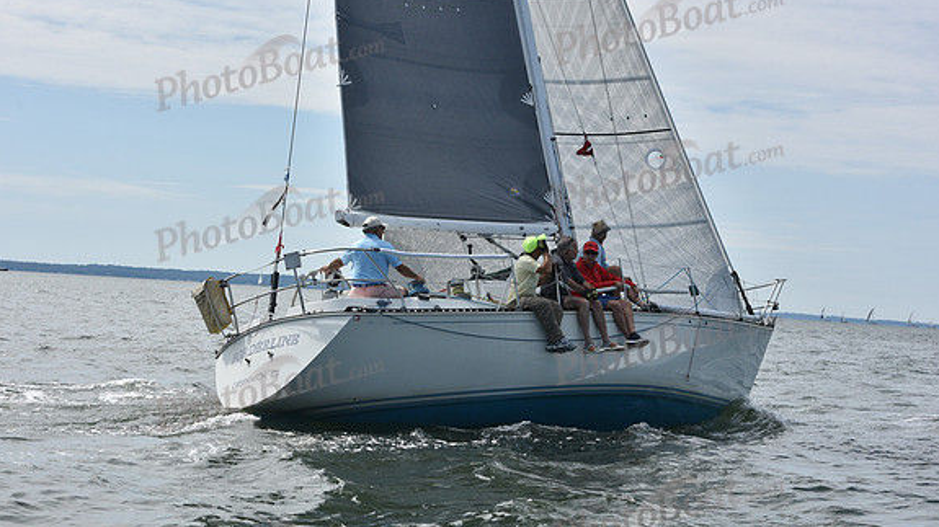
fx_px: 1842
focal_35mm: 74
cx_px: 470
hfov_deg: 28.6
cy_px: 281
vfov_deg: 16.3
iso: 320
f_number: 9
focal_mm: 70
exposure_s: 1/1000
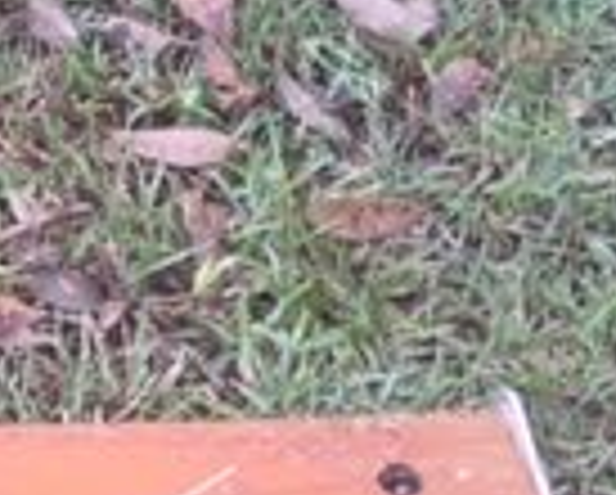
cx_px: -656
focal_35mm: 132
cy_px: 747
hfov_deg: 12.6
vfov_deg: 11.2
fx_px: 2410
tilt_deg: -64.4
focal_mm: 4.15
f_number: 2.2
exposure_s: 1/60
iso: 25
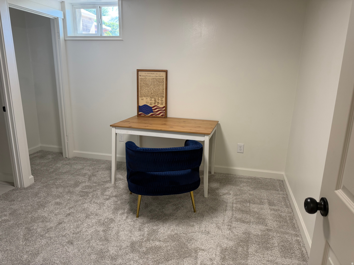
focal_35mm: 24
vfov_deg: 56.8
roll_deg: -1.1
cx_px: 177
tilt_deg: -14.3
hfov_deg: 71.6
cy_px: 132
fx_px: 245
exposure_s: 1/121
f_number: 1.78
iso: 160
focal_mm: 6.76
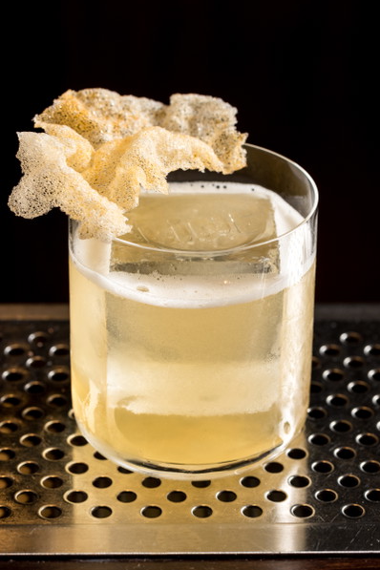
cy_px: 277
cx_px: 193
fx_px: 1789
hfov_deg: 12.1
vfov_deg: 18.1
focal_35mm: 113
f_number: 9
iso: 400
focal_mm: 90
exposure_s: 1/200
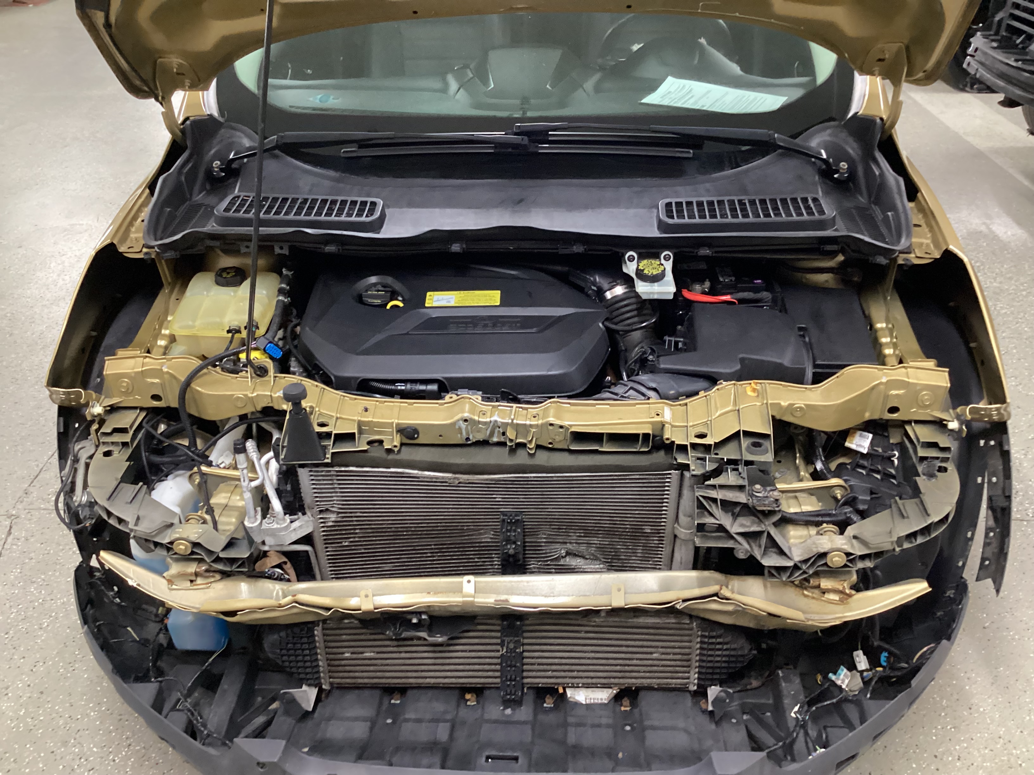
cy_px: 388
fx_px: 926
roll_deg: +1.3
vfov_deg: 45.4
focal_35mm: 31
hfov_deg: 58.4
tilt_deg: -33.4
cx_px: 517
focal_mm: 3.3
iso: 500
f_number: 2.4
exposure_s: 1/30
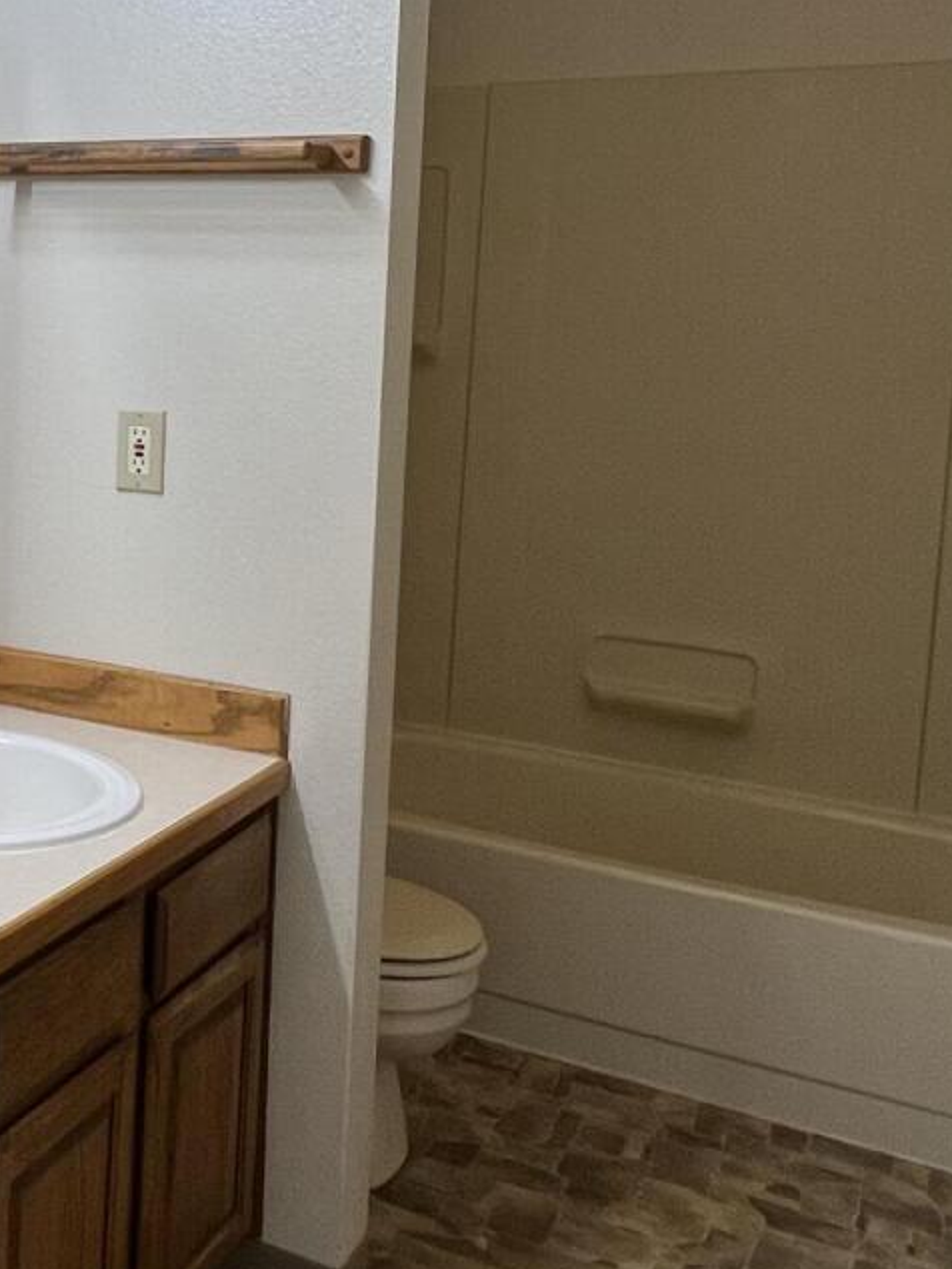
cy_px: 446
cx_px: -212
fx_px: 1502
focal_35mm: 41
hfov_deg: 29.7
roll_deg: -0.6
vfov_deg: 45.2
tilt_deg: -4.9
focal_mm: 1.57
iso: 80
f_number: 1.8
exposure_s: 1/120
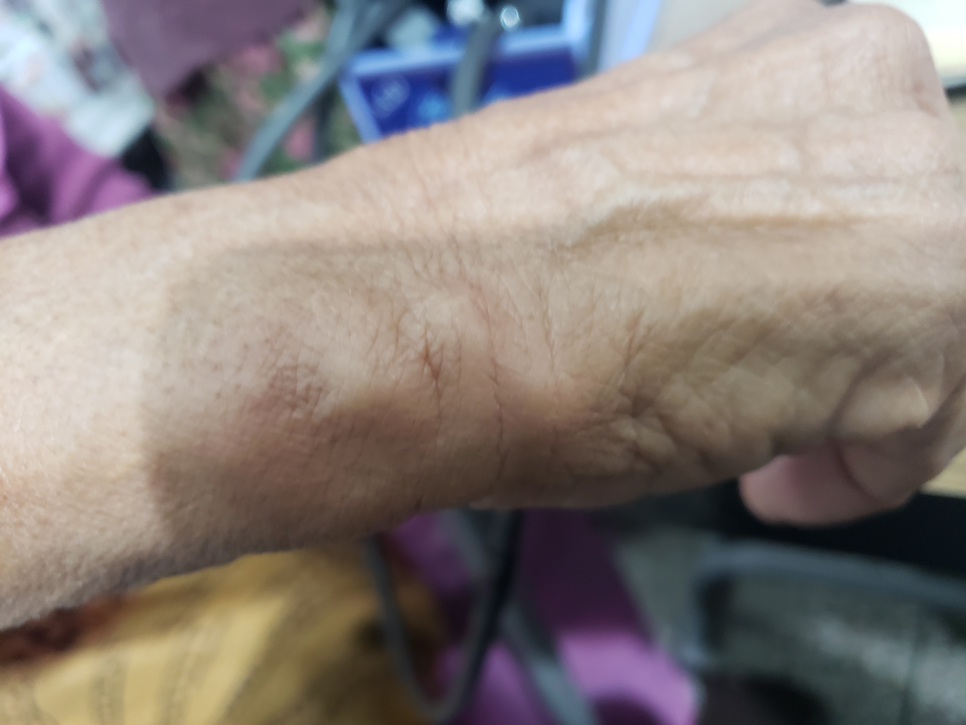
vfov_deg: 53.1
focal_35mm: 26
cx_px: 483
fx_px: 726
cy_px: 362
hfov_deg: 67.3
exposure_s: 1/20
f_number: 1.5
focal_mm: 4.3
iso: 250
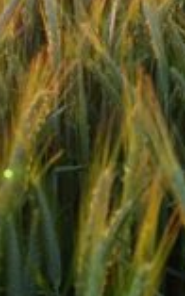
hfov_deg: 13.5
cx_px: -20
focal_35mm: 95
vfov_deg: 20.5
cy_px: -55
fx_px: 767
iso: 50
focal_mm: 5.59
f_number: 1.8
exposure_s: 1/979
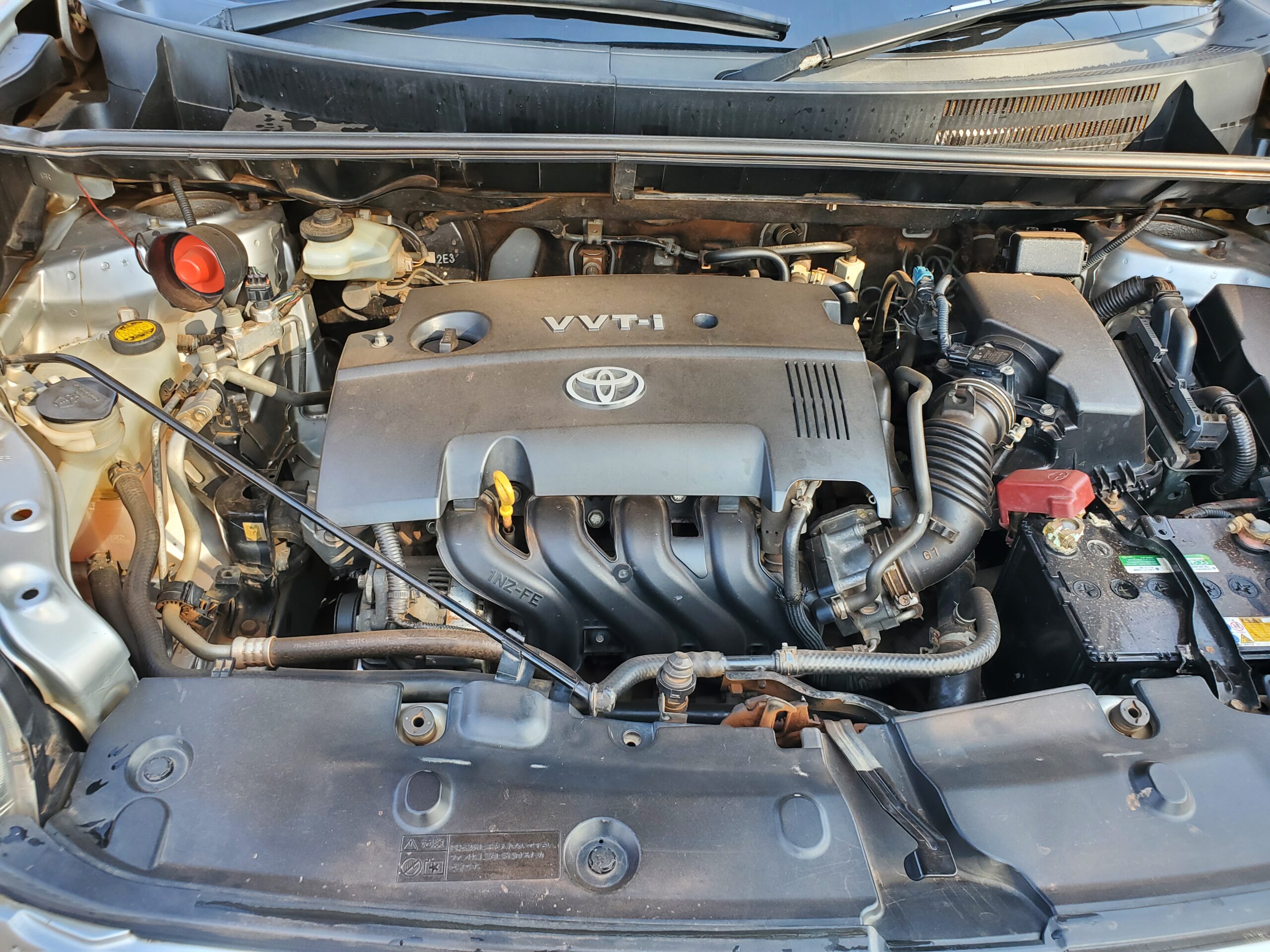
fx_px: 954
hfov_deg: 67.3
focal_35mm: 26
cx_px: 635
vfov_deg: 53.1
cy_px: 476
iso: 64
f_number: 2.4
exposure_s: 1/120
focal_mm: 4.3
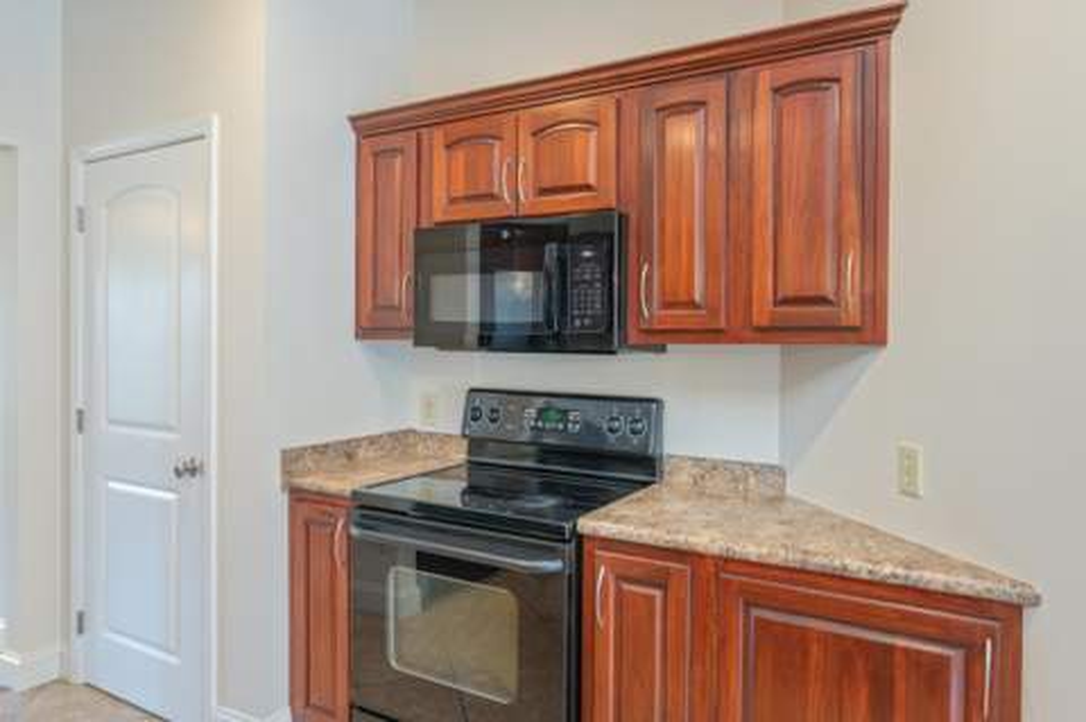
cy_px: 361
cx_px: 543
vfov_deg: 54.0
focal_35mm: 24
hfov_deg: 75.0
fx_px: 708
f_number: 8
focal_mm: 23.5
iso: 400
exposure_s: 1/25
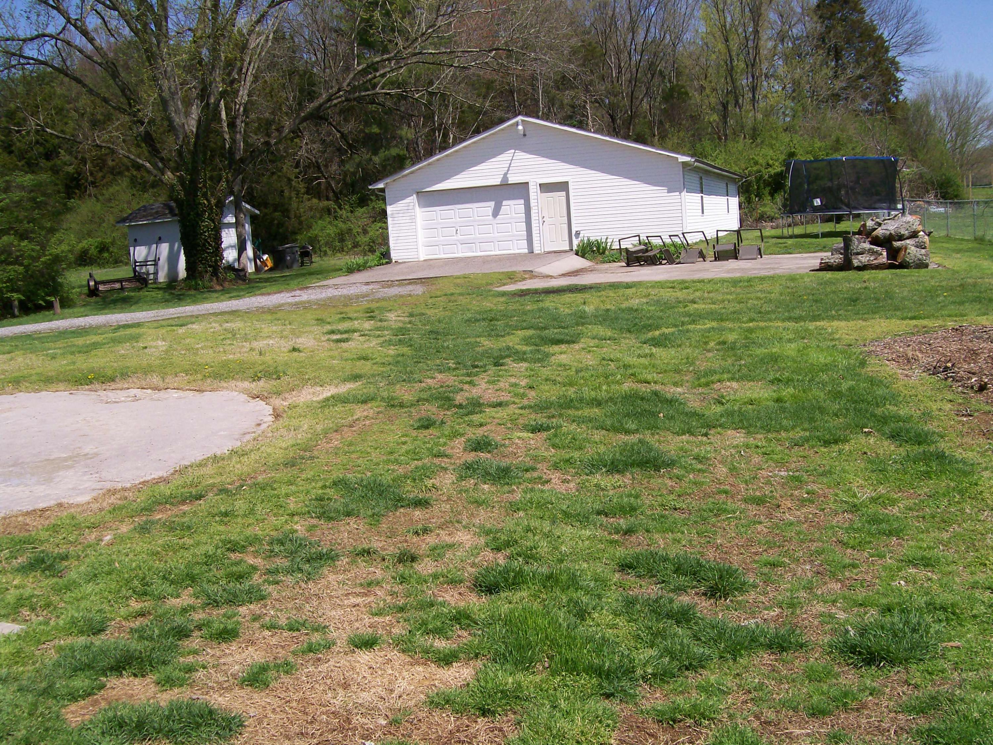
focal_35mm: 36
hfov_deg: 51.4
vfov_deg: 39.7
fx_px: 1033
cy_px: 372
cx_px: 496
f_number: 4.8
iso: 80
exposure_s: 1/561
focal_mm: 6
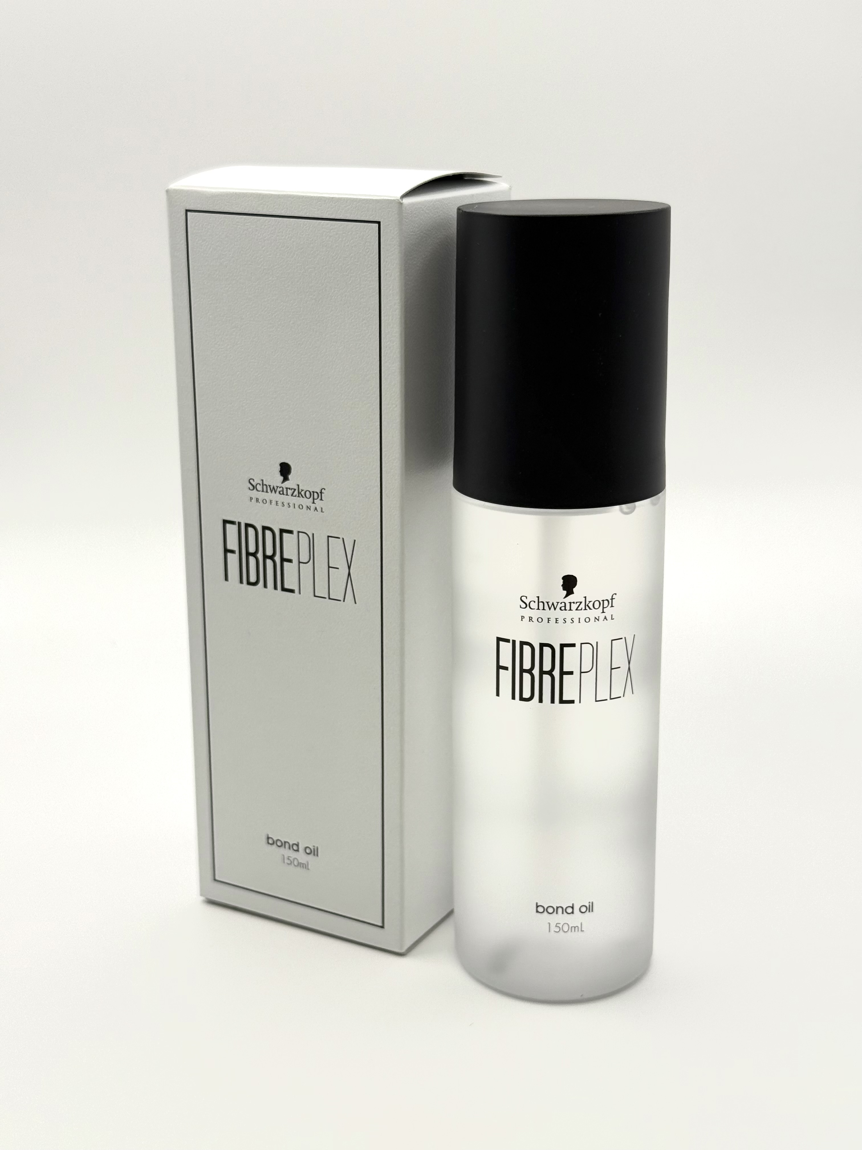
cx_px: 431
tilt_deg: -17.4
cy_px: 575
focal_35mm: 48
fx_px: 1594
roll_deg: +0.6
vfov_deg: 39.7
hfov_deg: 30.3
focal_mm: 6.76
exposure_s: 1/606
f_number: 1.78
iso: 64
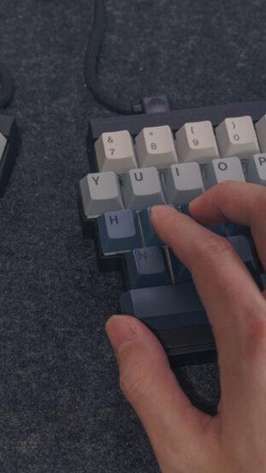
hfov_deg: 14.9
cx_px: 62
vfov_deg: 26.2
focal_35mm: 81
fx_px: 1015
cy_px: 231
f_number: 4
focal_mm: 27.7
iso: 160
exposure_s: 1/18
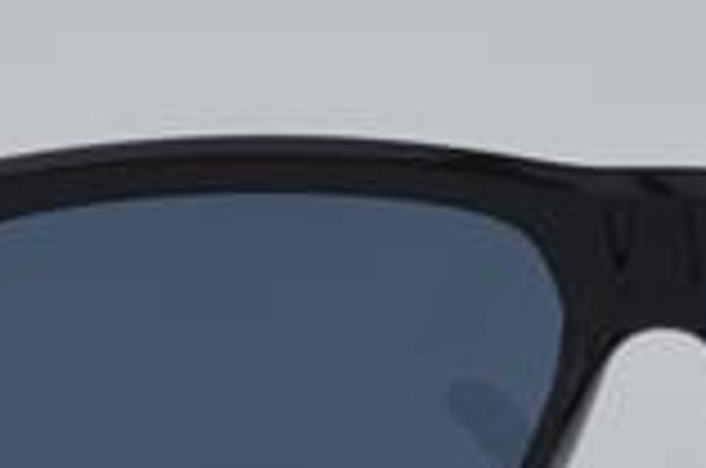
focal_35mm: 172
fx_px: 3372
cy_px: 450
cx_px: 666
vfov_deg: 7.9
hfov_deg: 11.9
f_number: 32
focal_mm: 45
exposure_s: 1/4
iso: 100
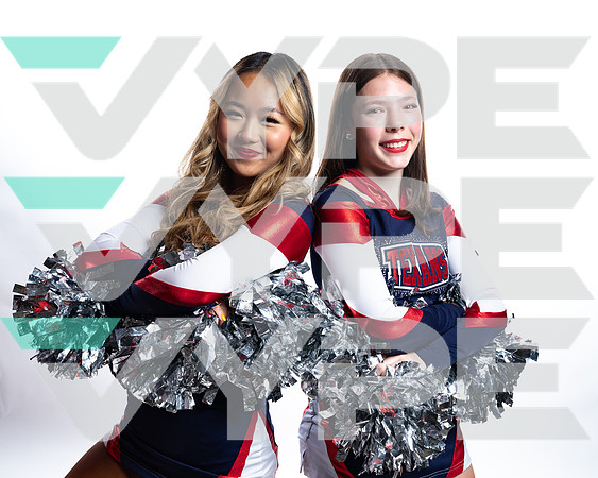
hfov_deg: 40.2
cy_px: 239
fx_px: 817
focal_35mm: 46
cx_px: 299
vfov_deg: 32.6
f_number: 5.6
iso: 200
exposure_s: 1/250
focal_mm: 41
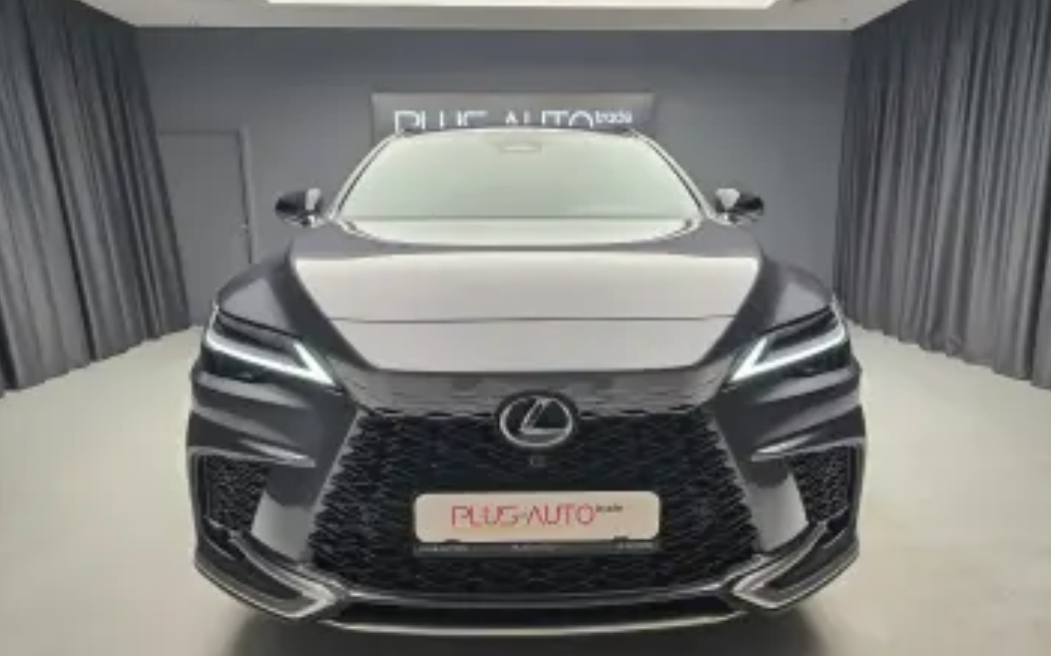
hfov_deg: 72.6
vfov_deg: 49.2
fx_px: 716
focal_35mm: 25
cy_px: 356
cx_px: 524
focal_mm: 6.3
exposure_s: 1/50
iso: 64
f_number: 1.7
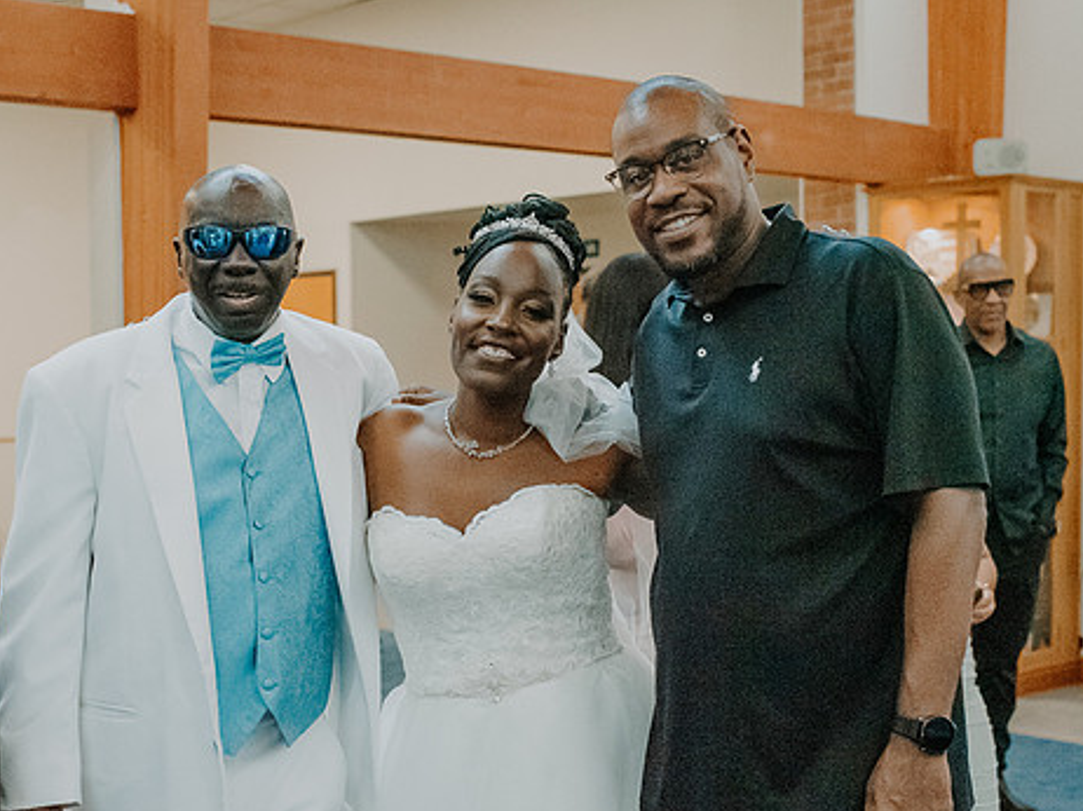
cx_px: 459
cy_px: 471
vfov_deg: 25.6
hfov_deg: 33.7
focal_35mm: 57
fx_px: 1782
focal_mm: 35
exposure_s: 1/1250
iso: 12800
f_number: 3.2
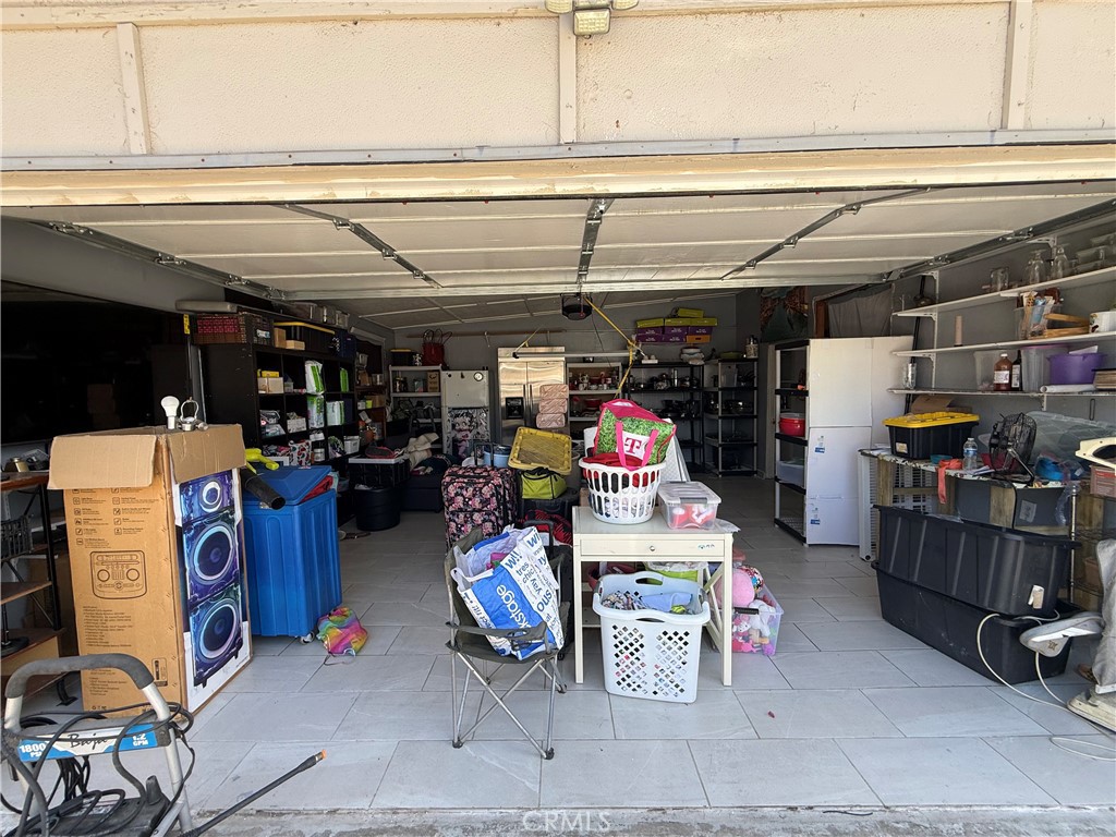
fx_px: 451
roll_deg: +0.5
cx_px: 558
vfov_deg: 85.7
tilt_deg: -3.3
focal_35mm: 14
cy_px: 418
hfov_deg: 102.1
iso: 50
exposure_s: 1/203
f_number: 2.2
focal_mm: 2.22
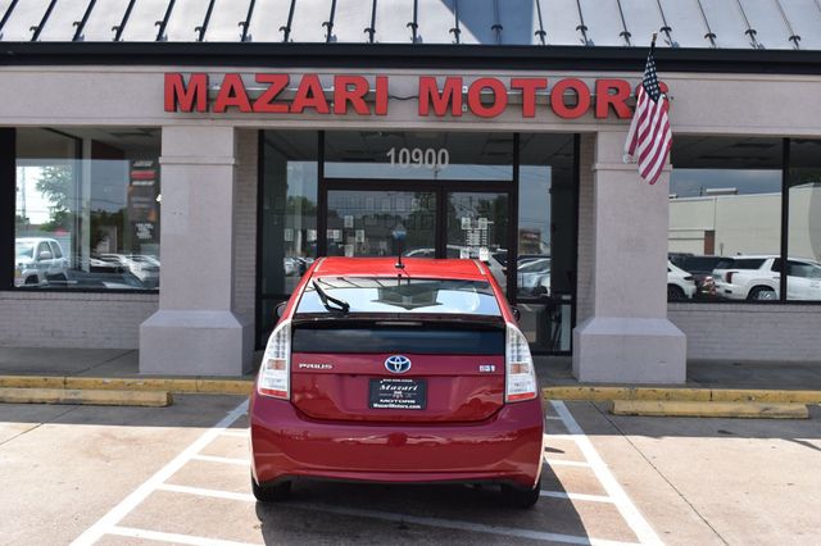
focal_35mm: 42
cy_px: 273
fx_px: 957
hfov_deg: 46.4
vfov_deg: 31.9
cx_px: 410
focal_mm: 28
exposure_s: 1/400
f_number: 11
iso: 400
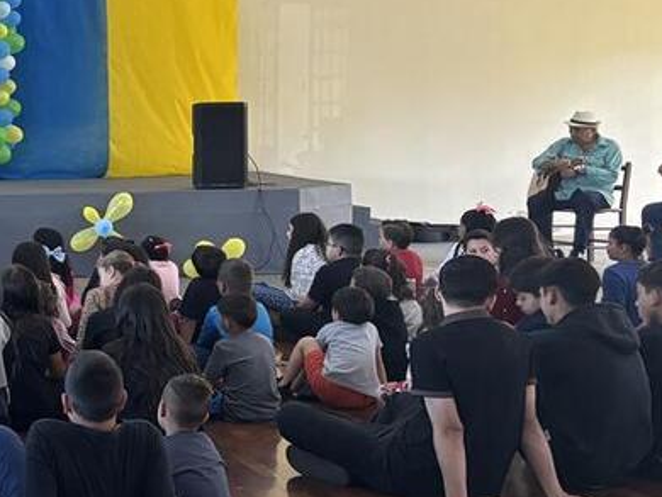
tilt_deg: -2.1
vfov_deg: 18.4
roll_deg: +1.3
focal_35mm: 80
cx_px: -314
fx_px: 1531
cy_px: 181
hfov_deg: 20.9
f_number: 1.6
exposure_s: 1/60
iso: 160
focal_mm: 5.96
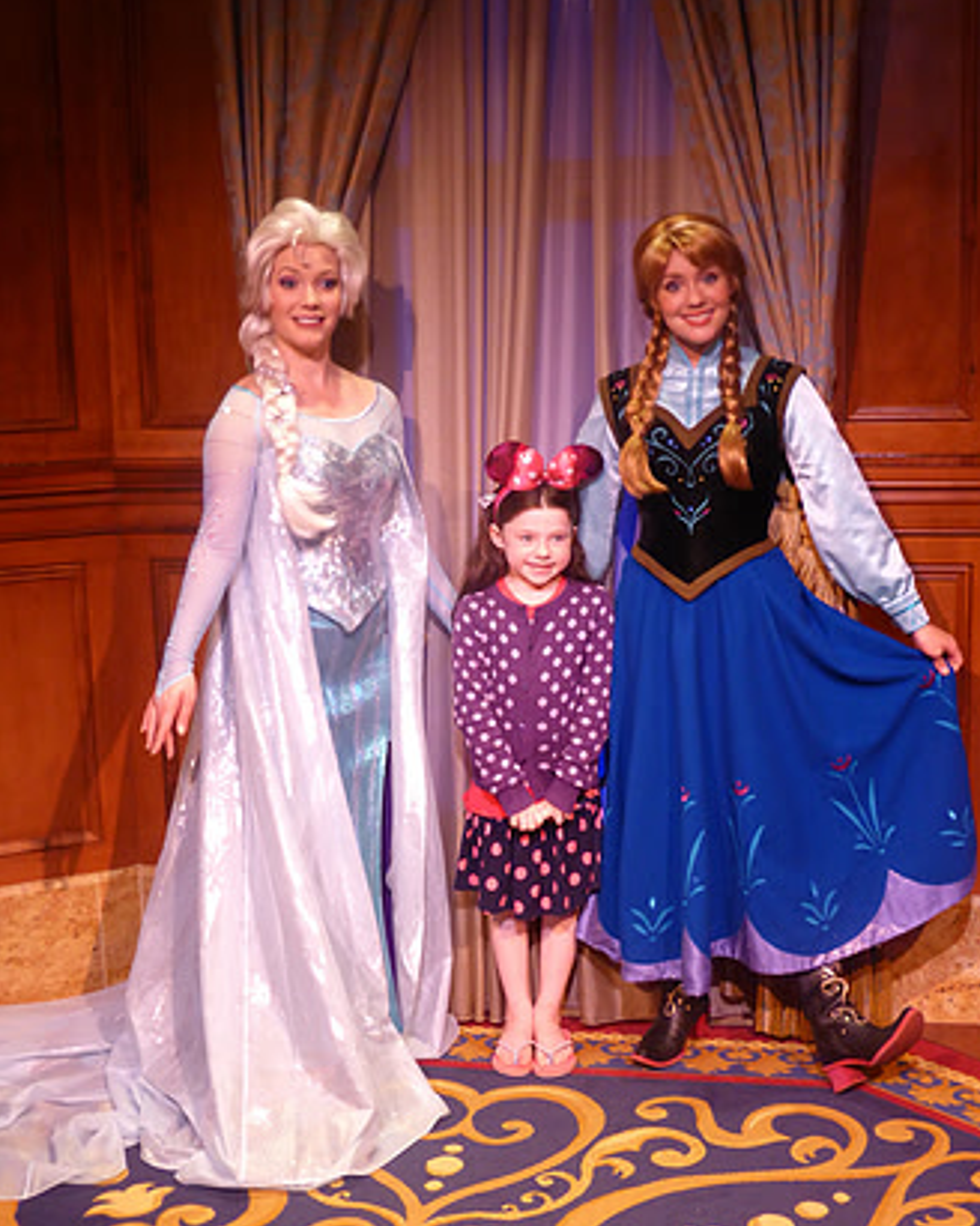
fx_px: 1668
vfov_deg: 40.3
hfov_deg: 32.7
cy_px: 589
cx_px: 500
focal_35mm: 46
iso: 400
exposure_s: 1/15
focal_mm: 7.4
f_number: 3.9
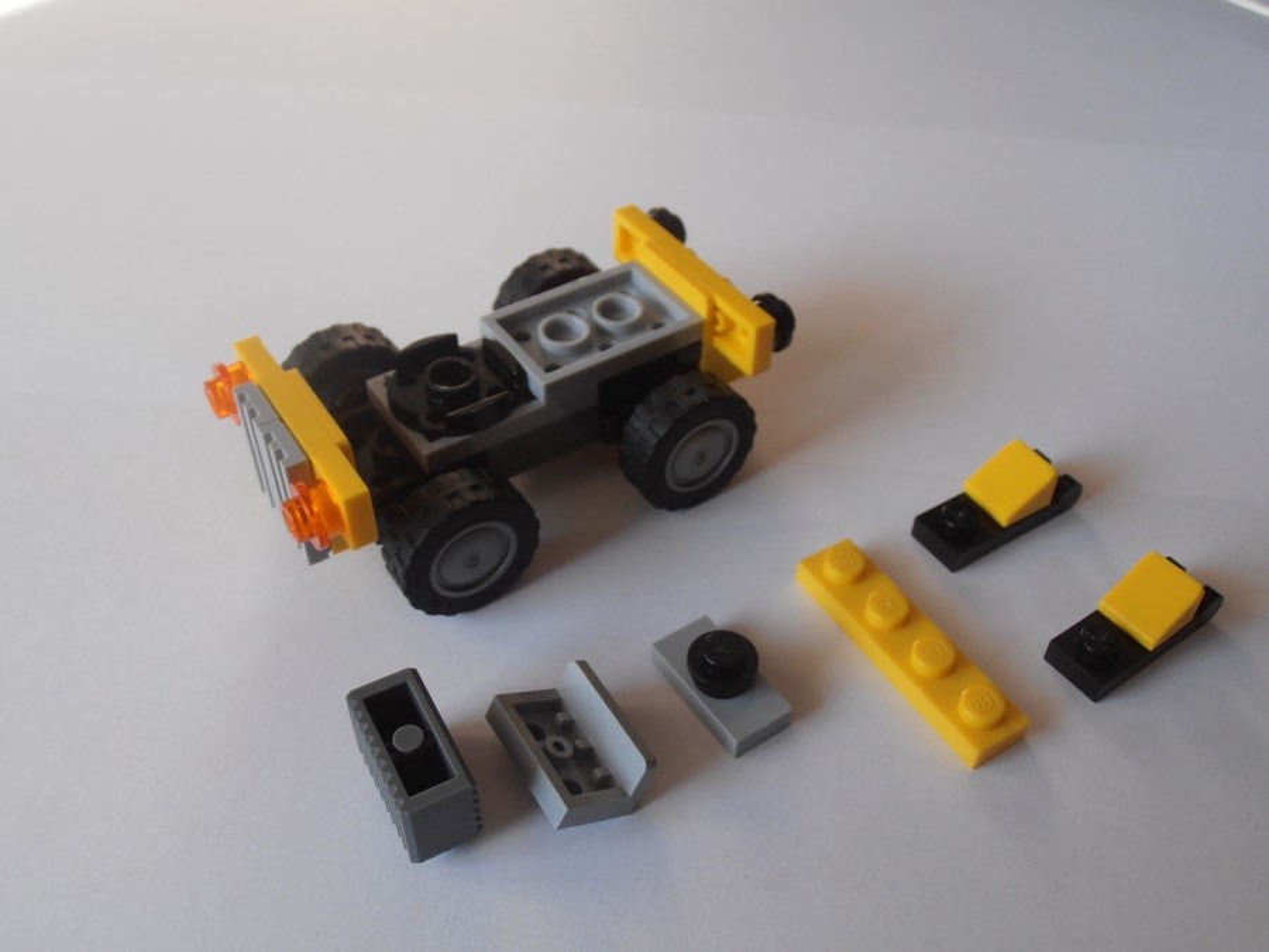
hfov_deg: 50.1
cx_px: 634
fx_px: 1356
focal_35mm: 37
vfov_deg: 38.7
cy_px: 476
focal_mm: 6.61
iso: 80
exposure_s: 1/40
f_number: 3.9
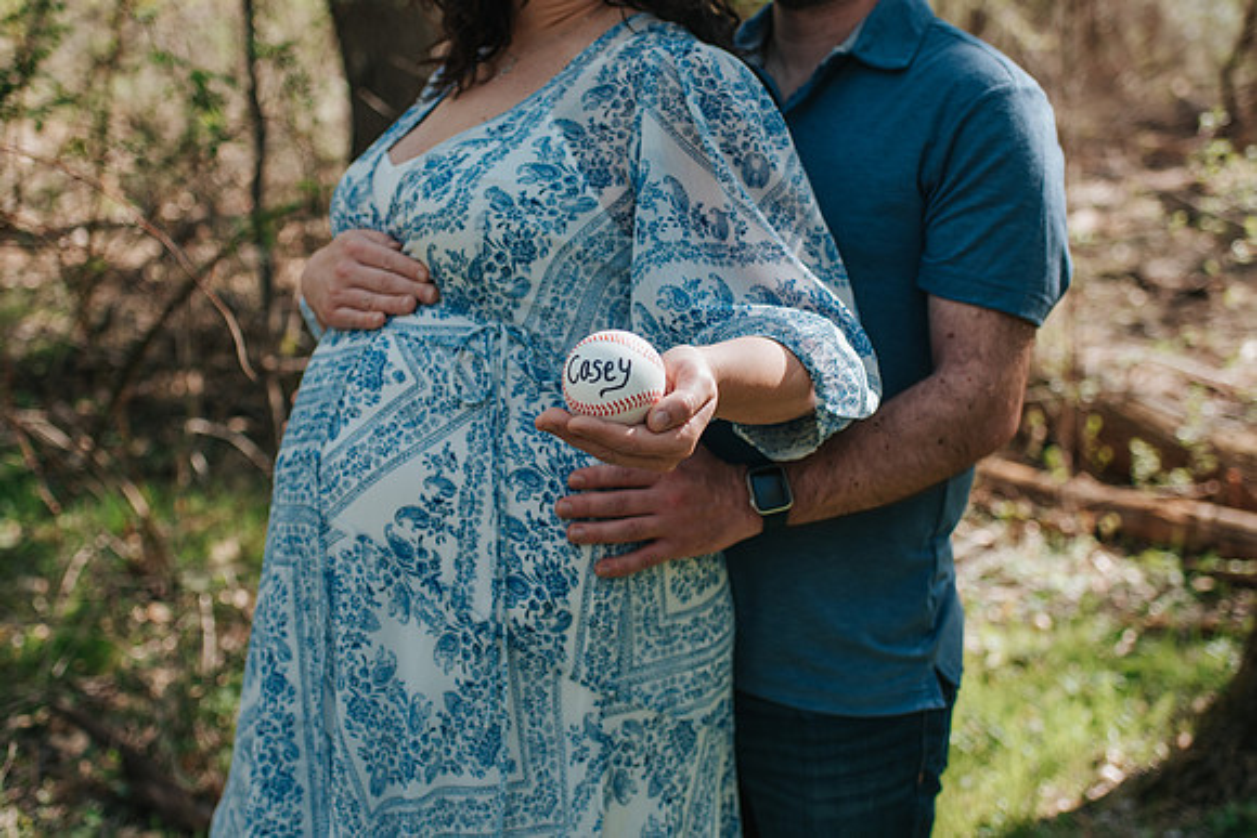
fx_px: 1677
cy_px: 374
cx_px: 586
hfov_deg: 41.1
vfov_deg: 28.1
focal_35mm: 48
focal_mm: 35
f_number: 2.5
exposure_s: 1/1000
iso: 220
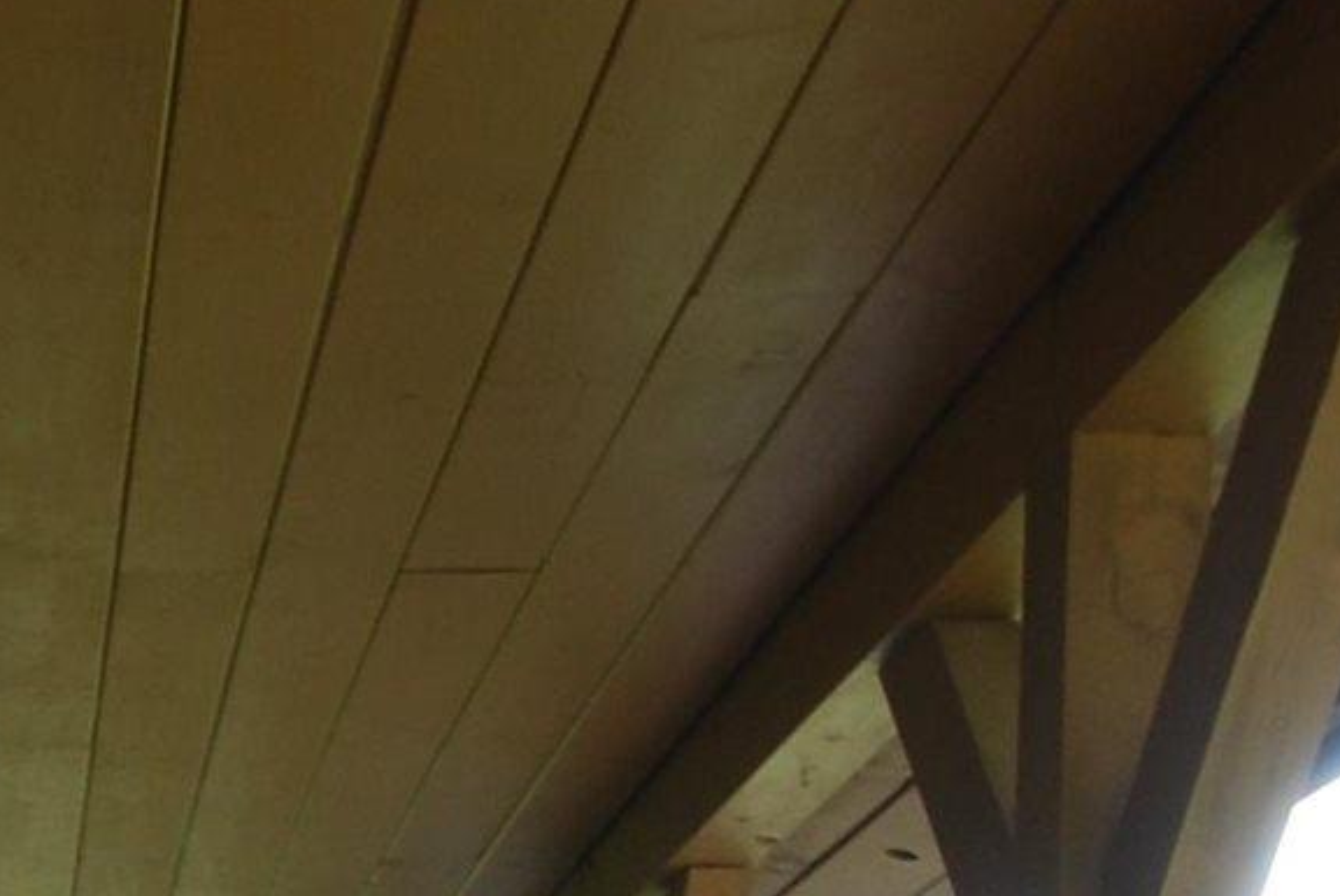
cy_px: 1880
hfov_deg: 24.6
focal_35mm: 80
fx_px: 2980
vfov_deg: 14.0
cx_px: 126
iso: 200
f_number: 4.5
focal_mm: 10
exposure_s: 1/80
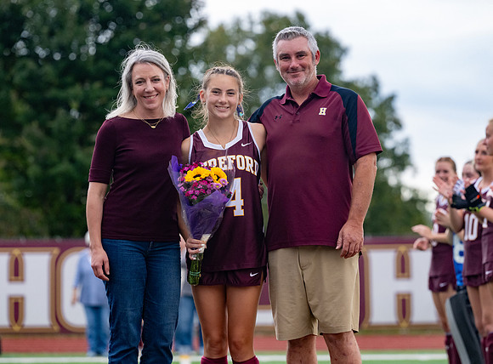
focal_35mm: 224
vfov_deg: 6.6
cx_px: 262
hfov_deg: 8.9
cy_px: 201
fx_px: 3166
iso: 1800
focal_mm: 175
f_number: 4.5
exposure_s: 1/640
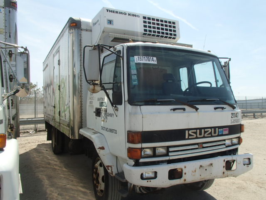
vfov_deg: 49.7
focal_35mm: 28
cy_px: 100
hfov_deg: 63.4
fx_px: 215
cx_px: 133
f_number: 3.9
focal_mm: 5
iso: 100
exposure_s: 1/640
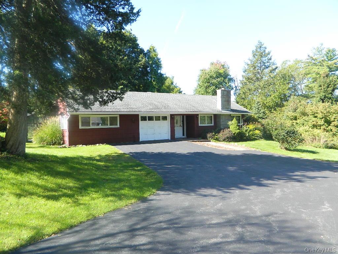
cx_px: 169
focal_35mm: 25
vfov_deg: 54.9
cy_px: 127
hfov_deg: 69.4
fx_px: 244
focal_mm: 4.5
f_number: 3.1
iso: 110
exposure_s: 1/250
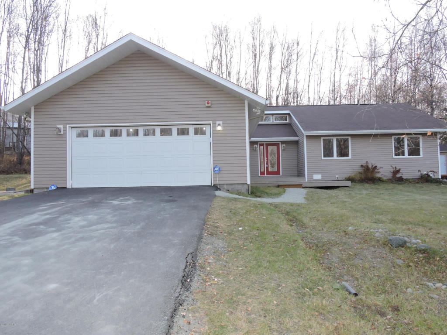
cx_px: 224
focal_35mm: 24
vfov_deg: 56.8
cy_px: 168
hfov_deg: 71.6
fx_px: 310
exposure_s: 1/400
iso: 280
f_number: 3.3
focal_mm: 4.3
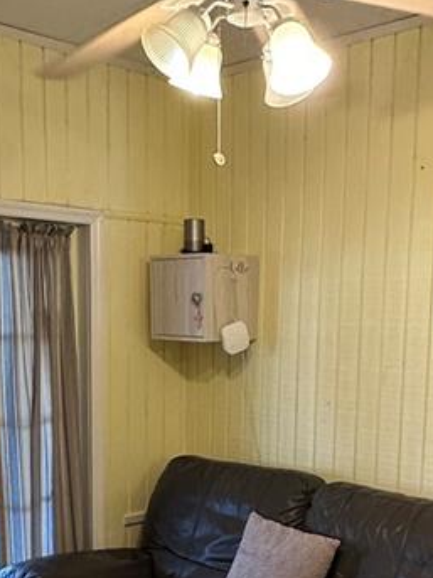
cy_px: 440
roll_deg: -0.8
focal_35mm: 49
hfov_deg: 29.6
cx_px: 236
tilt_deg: -8.6
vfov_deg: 37.9
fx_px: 818
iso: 400
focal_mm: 2.22
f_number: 2.2
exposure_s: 1/60
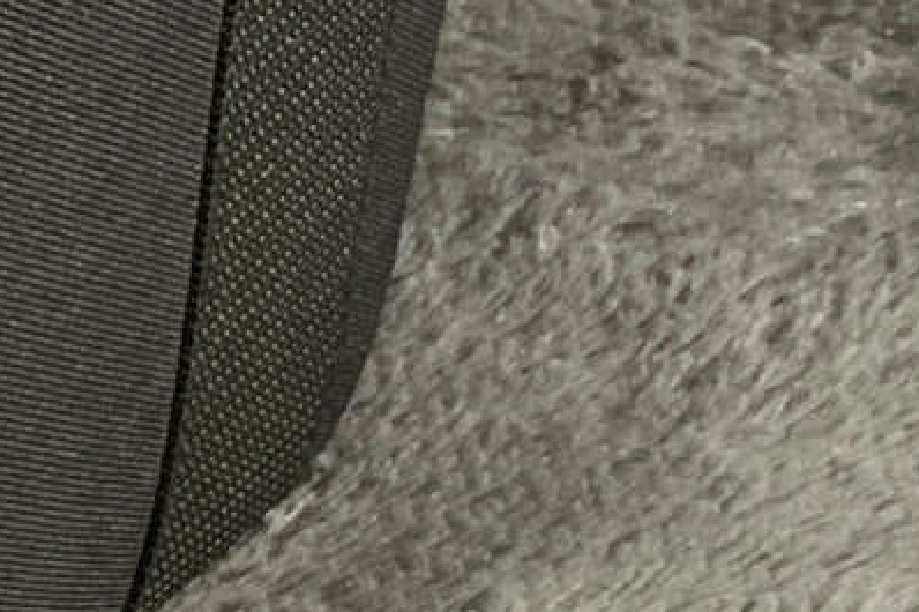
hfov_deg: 9.9
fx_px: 4950
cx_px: -917
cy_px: -300
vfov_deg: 7.0
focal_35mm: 194
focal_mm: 3
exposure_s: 1/50
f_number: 1.8
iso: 64
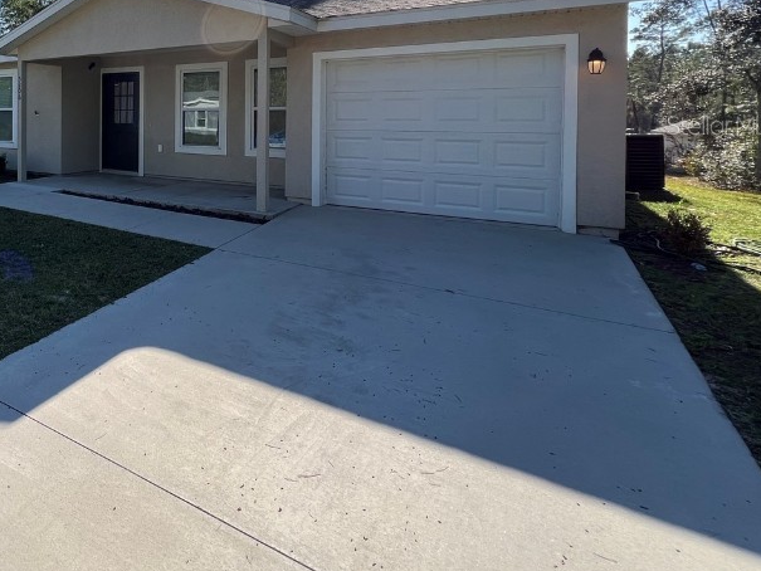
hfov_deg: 68.3
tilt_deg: -0.7
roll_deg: +0.1
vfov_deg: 57.1
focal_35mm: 22
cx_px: 141
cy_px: 125
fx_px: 484
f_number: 1.8
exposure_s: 1/598
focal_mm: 1.57
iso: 32
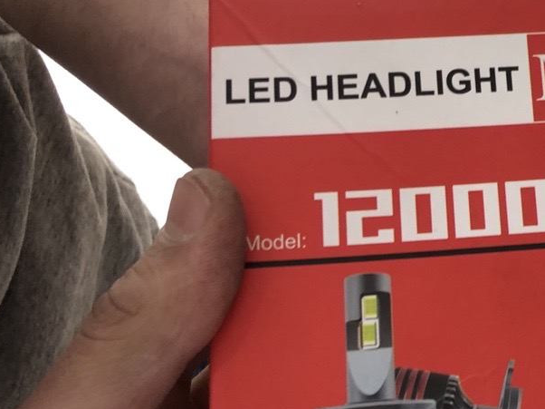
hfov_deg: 27.2
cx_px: 555
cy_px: 212
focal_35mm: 67
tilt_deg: -58.1
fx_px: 1054
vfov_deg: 21.9
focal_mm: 4
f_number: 1.8
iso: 40
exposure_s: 1/24
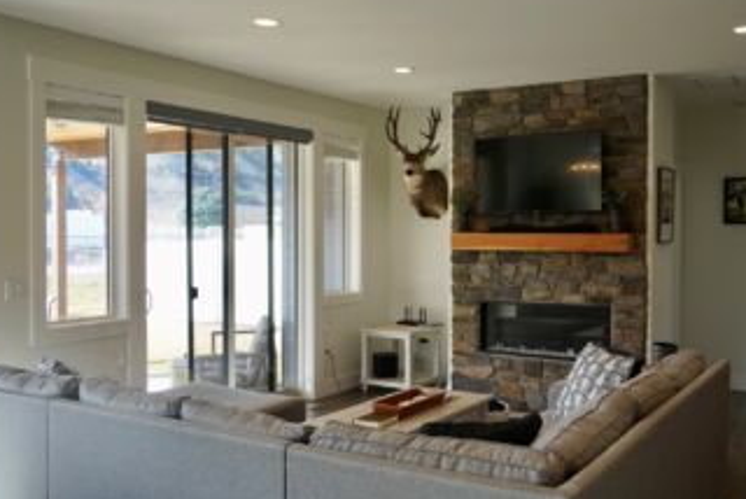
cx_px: 434
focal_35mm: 35
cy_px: 241
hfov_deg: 54.1
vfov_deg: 37.9
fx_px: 726
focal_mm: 28
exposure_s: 1/60
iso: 320
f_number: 8
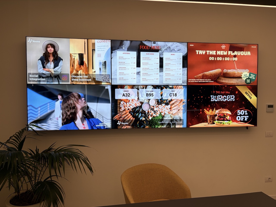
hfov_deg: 67.3
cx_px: 138
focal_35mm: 26
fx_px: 207
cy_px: 104
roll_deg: +0.8
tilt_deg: -1.5
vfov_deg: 53.1
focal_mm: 5.96
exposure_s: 1/100
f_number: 1.6
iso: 32
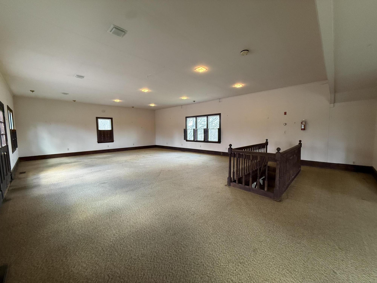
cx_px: 188
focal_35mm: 14
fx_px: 152
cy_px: 142
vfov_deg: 85.7
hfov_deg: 102.1
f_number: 2.2
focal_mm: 2.22
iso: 500
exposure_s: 1/120
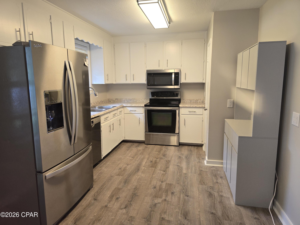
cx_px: 150
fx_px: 199
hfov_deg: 73.9
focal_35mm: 23
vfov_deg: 58.9
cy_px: 112
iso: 100
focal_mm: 6.3
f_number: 1.7
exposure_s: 1/60
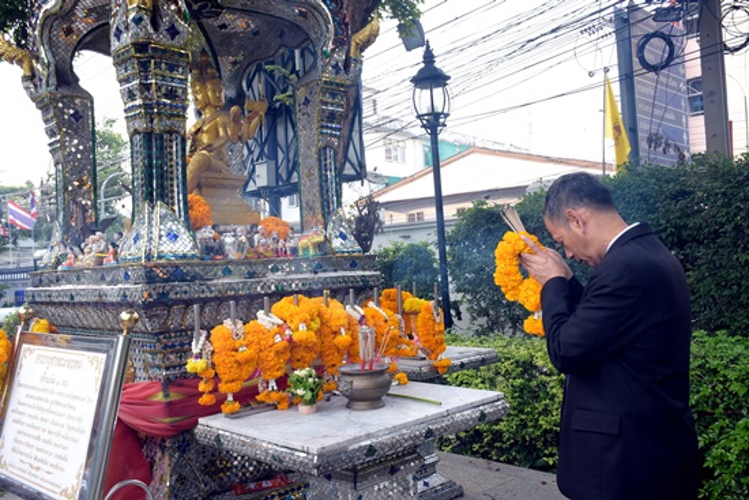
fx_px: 718
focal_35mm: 34
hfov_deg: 55.1
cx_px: 374
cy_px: 250
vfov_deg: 38.4
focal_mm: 23
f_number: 6.3
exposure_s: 1/250
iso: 800
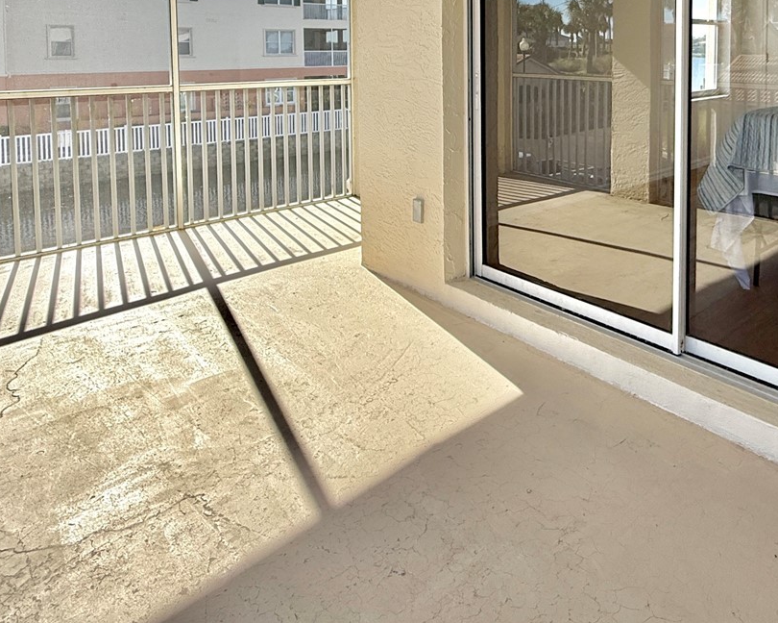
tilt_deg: -3.1
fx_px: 622
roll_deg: -1.0
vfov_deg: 48.4
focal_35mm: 27
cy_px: 78
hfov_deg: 61.9
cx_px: 543
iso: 64
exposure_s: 1/701
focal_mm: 2.22
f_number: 2.2
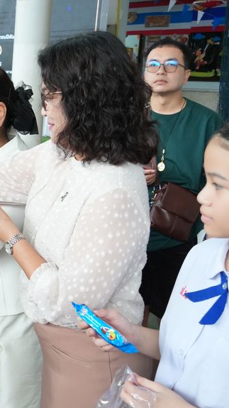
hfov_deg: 17.9
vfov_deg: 33.4
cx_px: -67
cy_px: 208
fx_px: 680
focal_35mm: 63
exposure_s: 1/125
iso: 1600
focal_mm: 23
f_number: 5
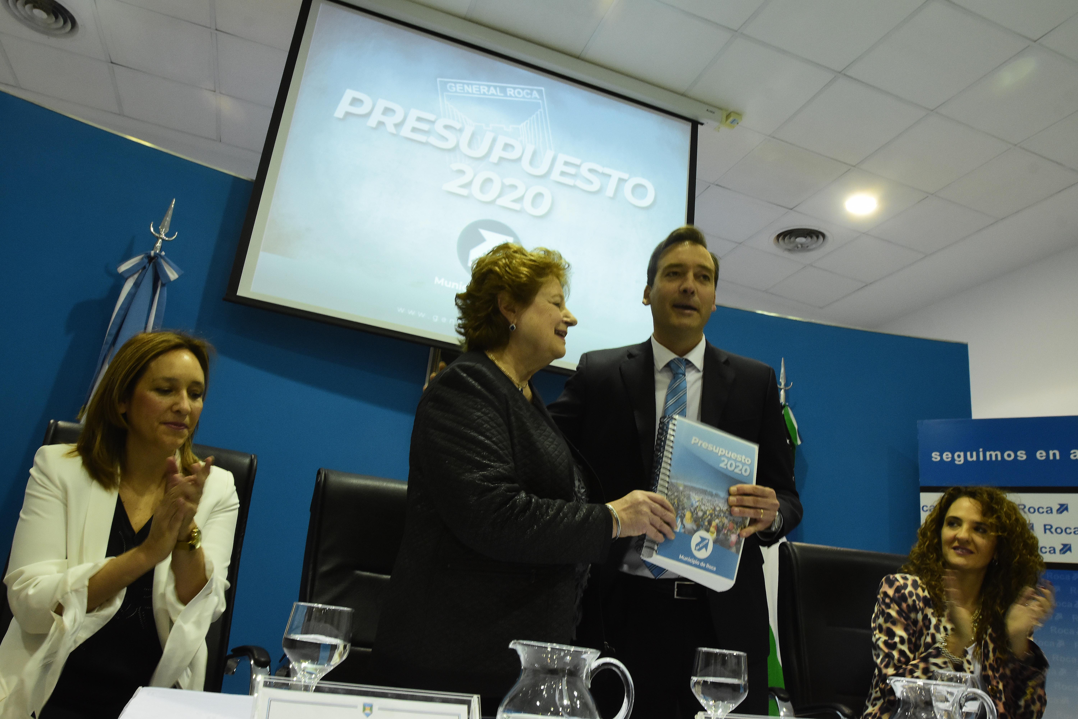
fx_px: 764
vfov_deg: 50.4
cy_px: 360
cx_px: 539
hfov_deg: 70.4
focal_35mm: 26
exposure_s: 1/60
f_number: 7.1
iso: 1600
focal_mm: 17
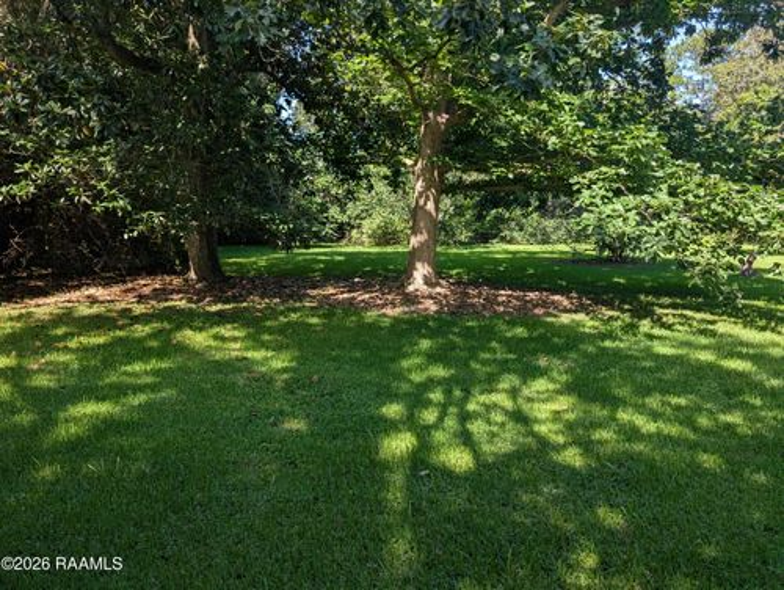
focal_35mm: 24
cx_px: 392
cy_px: 295
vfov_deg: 56.9
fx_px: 544
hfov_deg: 71.5
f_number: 1.68
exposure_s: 1/228
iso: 19
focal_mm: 6.9
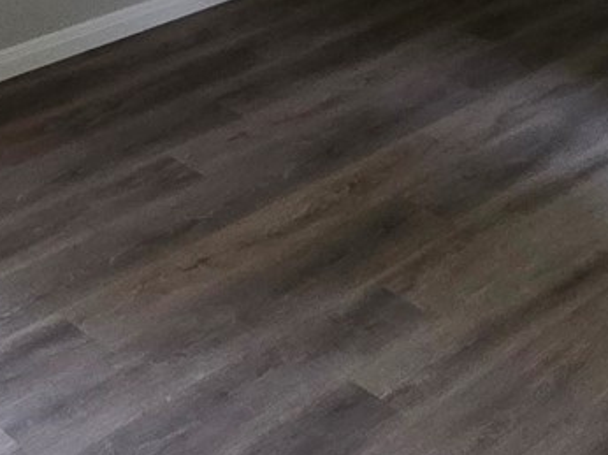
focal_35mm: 77
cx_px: 170
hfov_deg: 25.1
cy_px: -239
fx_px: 1352
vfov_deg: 17.2
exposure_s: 1/60
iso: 250
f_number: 1.9
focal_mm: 2.2
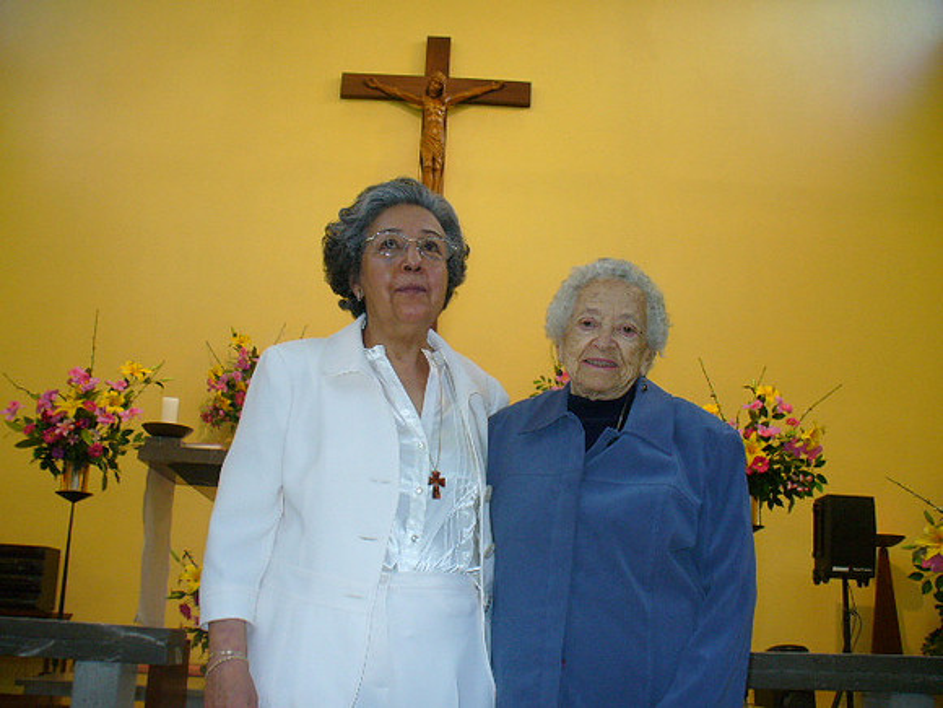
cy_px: 354
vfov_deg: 38.7
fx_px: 1008
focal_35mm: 37
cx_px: 472
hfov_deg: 50.1
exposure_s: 1/10
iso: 100
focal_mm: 6.1
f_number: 2.8
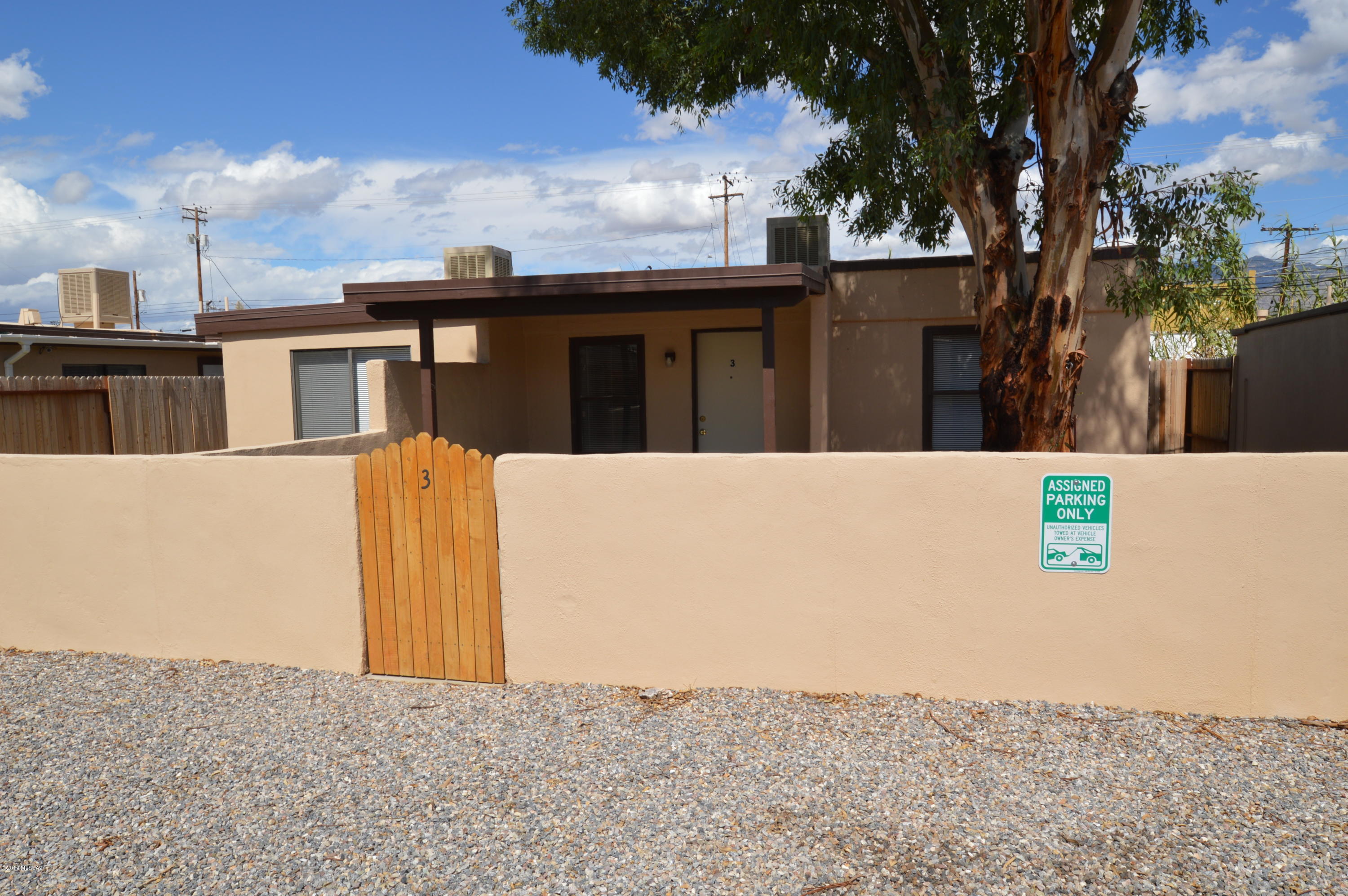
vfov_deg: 53.0
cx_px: 674
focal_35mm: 24
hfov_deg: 73.8
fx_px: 898
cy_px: 448
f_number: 11
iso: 100
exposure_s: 1/200
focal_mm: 16
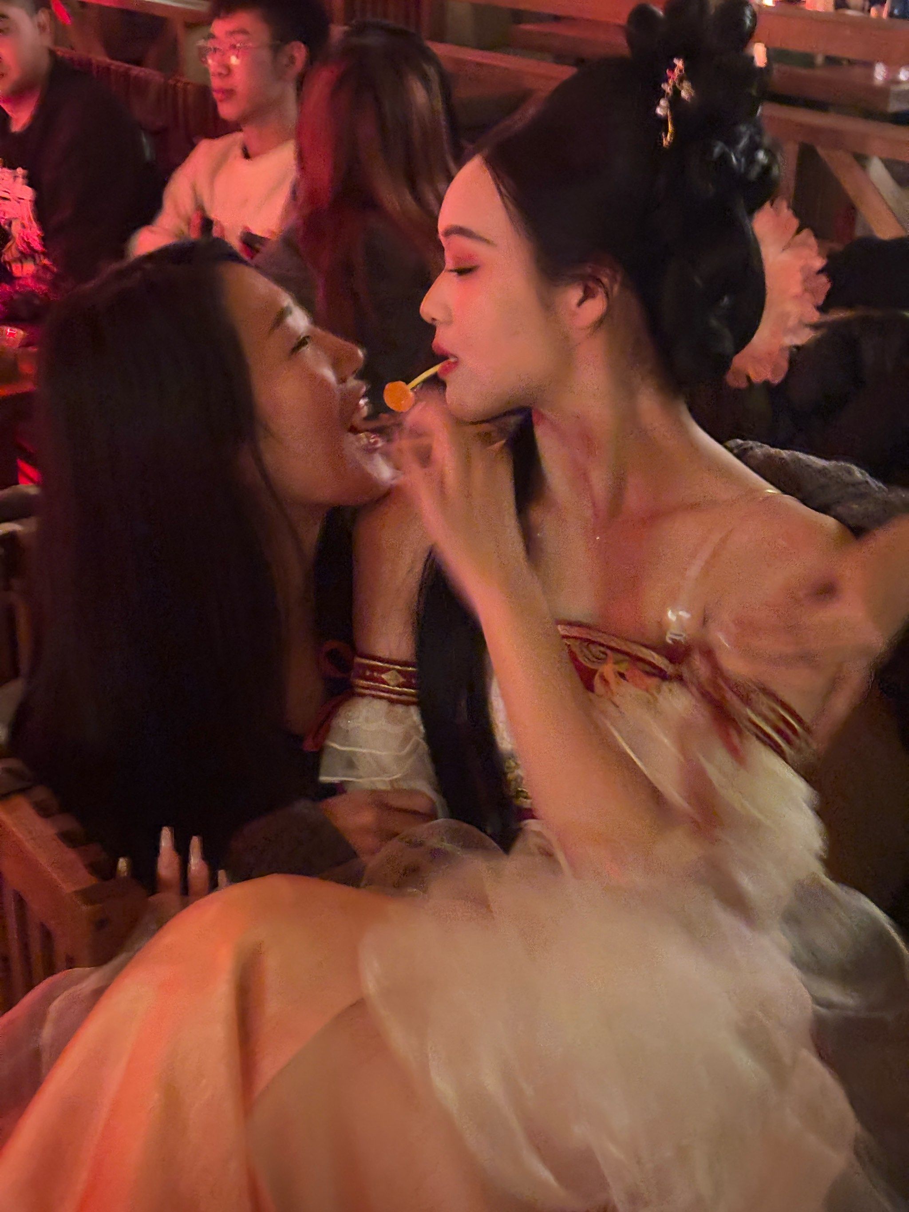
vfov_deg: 36.8
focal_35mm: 52
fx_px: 1820
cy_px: 606
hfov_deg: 28.0
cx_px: 454
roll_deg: -1.8
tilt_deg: -24.1
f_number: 1.6
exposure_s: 1/17
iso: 1000
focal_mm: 5.96
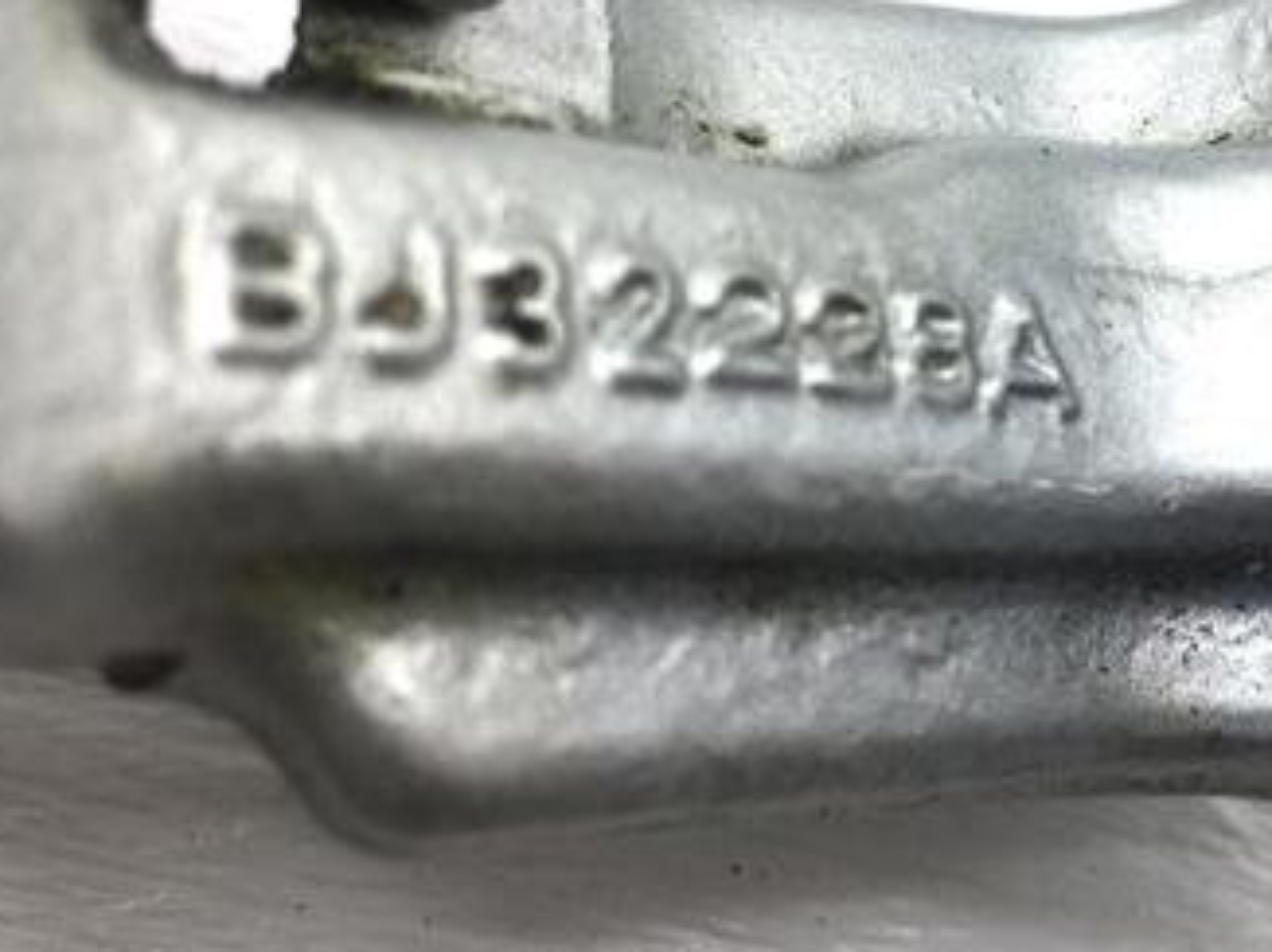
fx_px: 2093
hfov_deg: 32.8
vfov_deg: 25.4
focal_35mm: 57
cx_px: 1034
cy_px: 293
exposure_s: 1/161
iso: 25
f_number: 2.2
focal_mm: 4.15
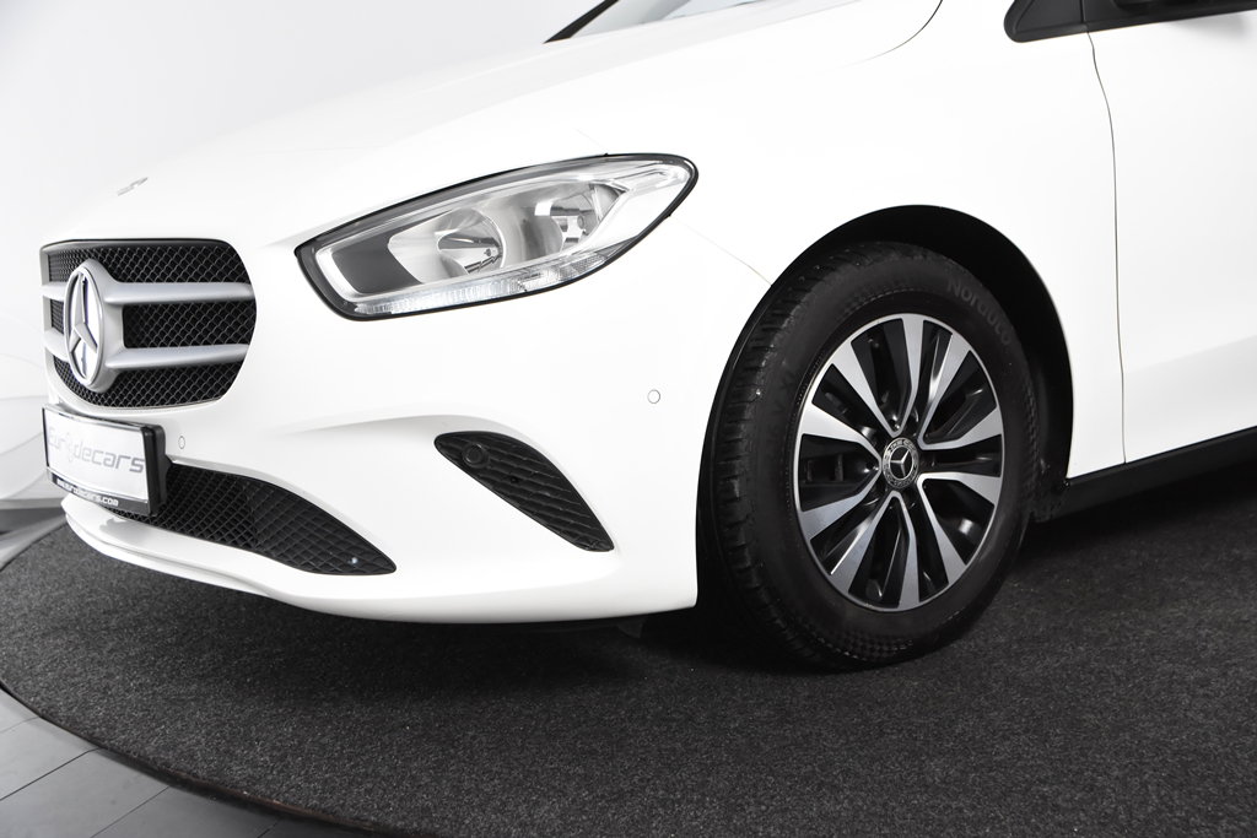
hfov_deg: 42.3
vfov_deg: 29.0
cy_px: 419
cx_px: 628
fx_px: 1624
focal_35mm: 46
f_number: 5
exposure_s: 1/100
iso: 1600
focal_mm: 31
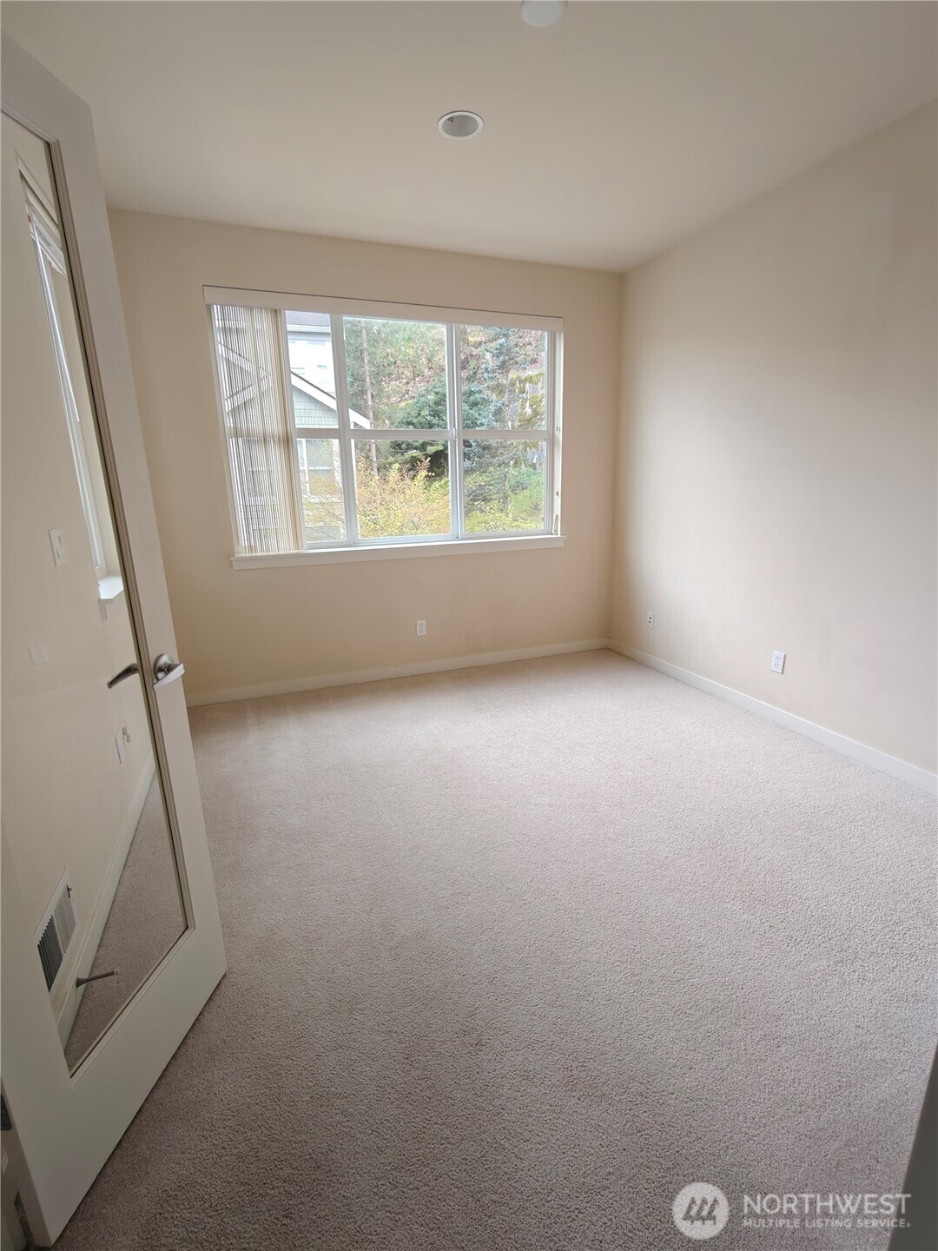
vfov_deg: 98.2
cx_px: 469
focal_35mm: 15
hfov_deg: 81.7
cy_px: 626
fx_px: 542
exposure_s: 1/92
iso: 640
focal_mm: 2.3
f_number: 2
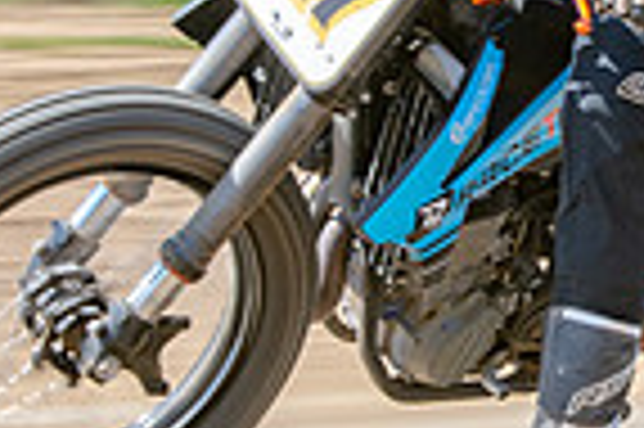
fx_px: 10256
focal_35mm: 574
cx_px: 828
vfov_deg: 2.4
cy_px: 20
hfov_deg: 3.6
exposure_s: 1/160
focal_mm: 78
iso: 200
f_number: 8
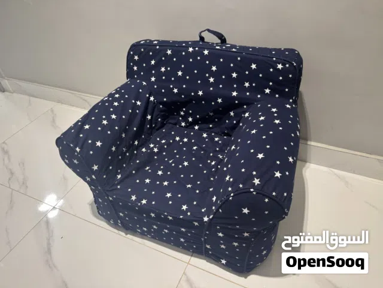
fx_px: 266
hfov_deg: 71.6
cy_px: 144
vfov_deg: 56.8
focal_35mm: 24
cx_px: 192
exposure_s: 1/60
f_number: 1.78
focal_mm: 6.76
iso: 160
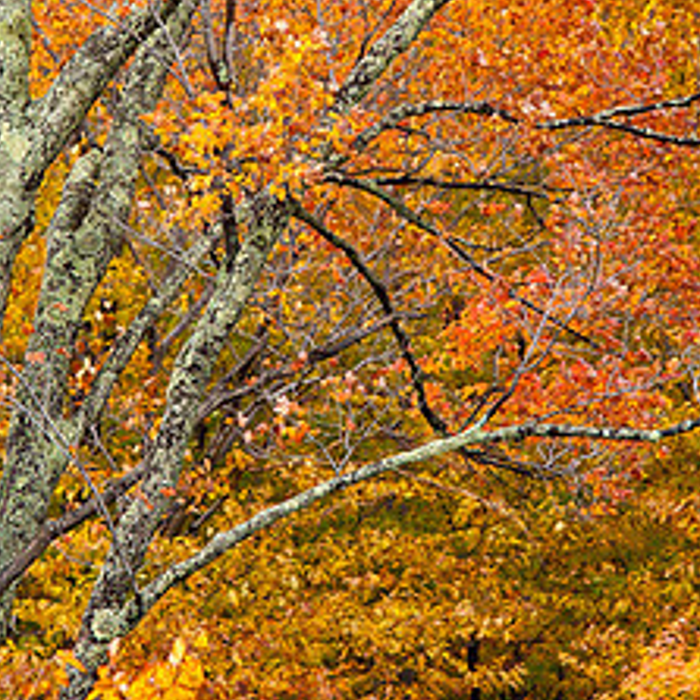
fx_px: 15672
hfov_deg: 2.6
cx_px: 317
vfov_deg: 2.6
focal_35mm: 685
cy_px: 144
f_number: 8
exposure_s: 1/30
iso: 640
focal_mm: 400
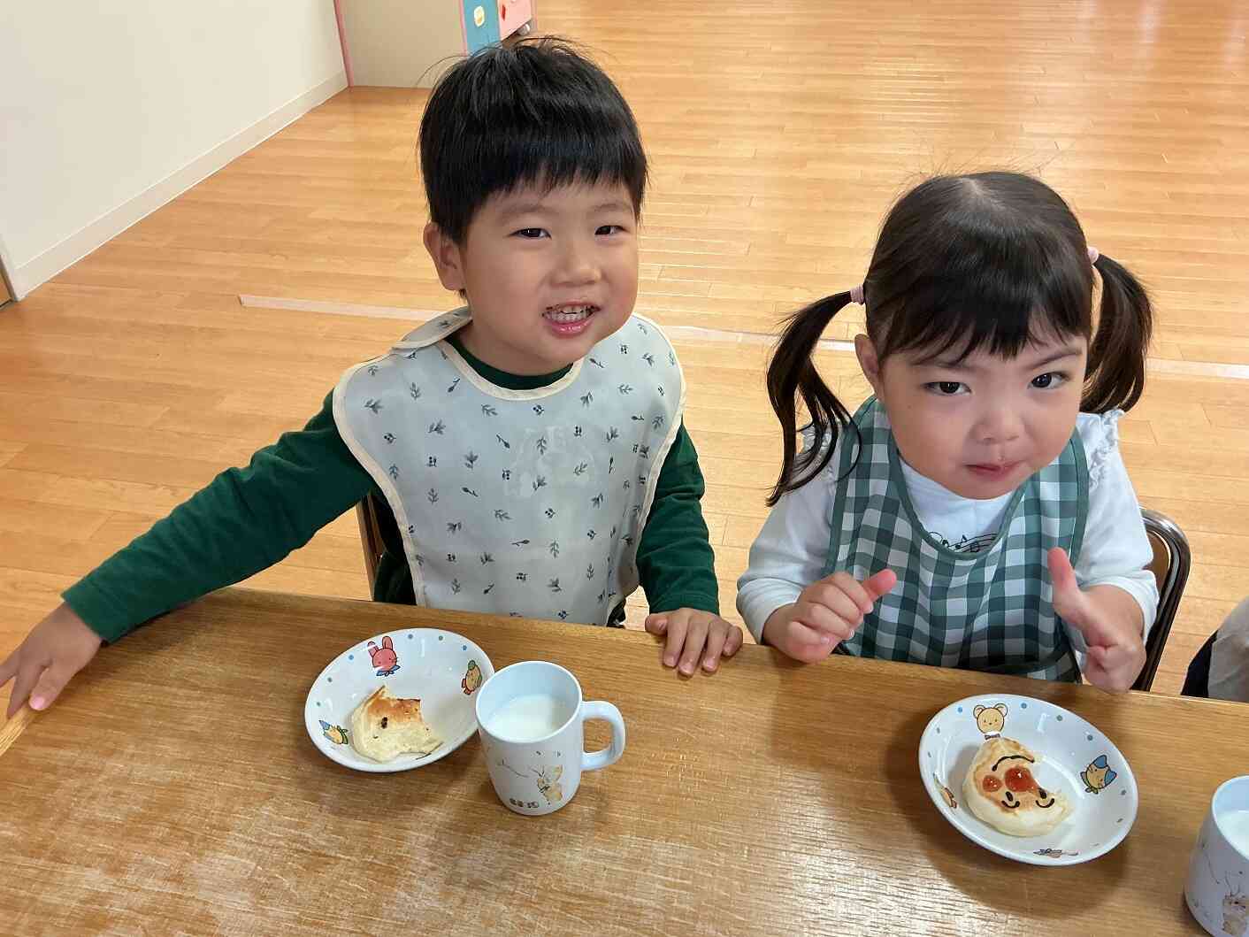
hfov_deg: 61.7
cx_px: 624
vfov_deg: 48.2
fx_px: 1046
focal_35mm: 29
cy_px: 468
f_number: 1.8
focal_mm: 3
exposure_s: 1/50
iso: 80
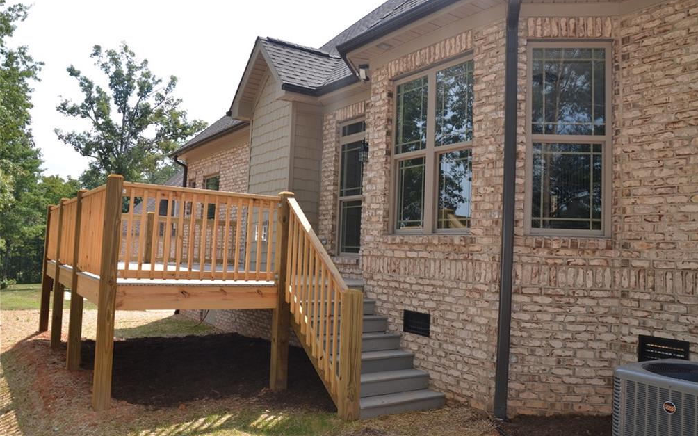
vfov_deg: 44.5
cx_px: 355
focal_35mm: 28
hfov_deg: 66.5
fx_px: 533
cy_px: 205
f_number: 6.3
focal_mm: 18
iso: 100
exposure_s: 1/250
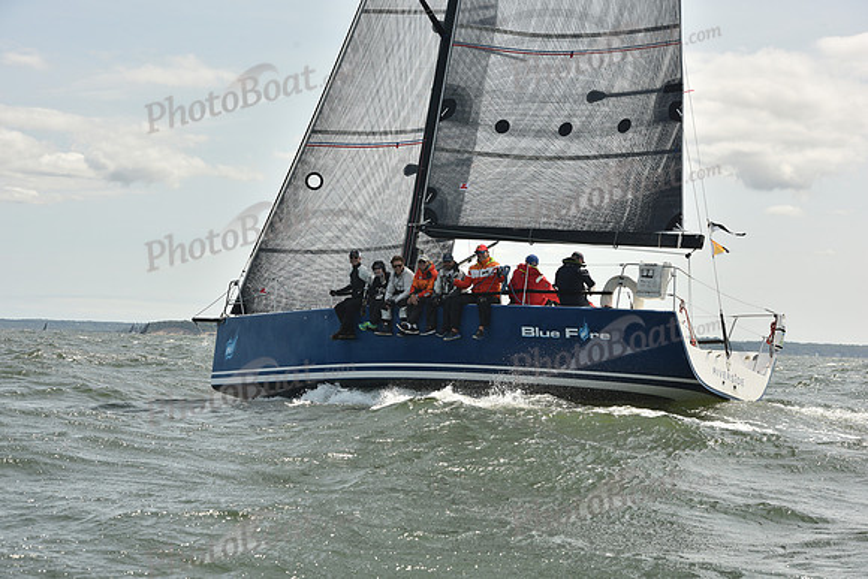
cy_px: 290
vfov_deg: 17.1
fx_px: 1929
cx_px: 434
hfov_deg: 25.4
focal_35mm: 80
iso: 250
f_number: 8
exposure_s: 1/800
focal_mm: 80
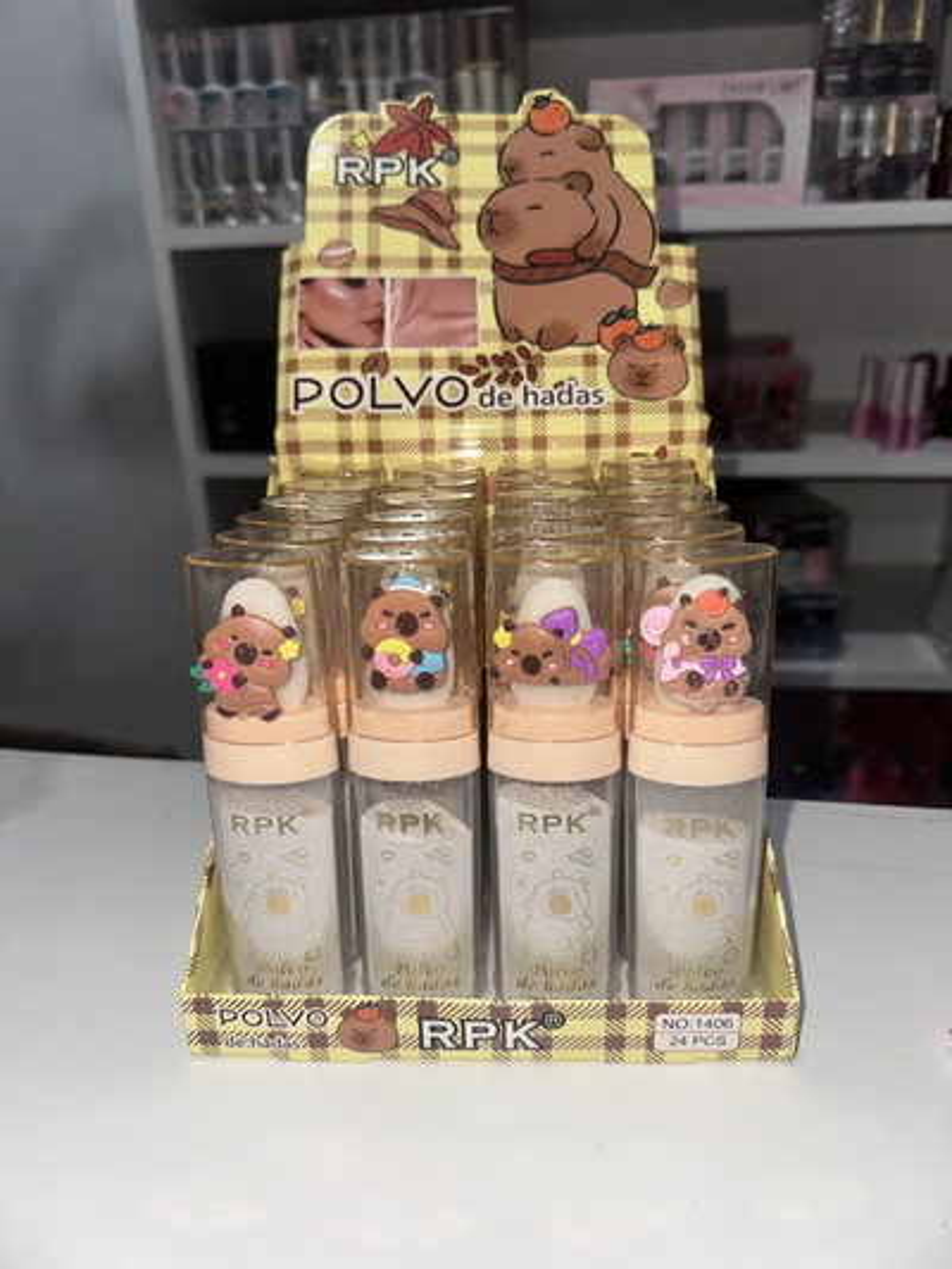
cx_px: 476
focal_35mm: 24
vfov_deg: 71.6
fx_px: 880
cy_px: 634
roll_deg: +0.8
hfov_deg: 56.8
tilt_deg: -20.7
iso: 50
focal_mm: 6.86
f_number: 1.78
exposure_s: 1/442
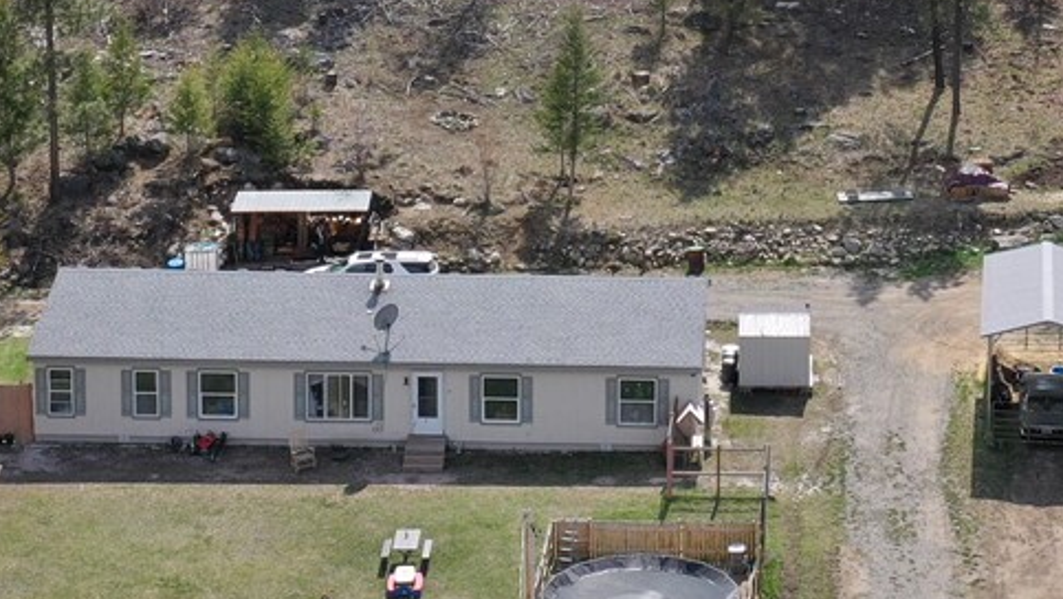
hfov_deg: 20.6
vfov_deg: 11.3
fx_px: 2904
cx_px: 791
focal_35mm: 103
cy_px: -265
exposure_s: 1/500
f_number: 5.6
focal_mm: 10.26
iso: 100
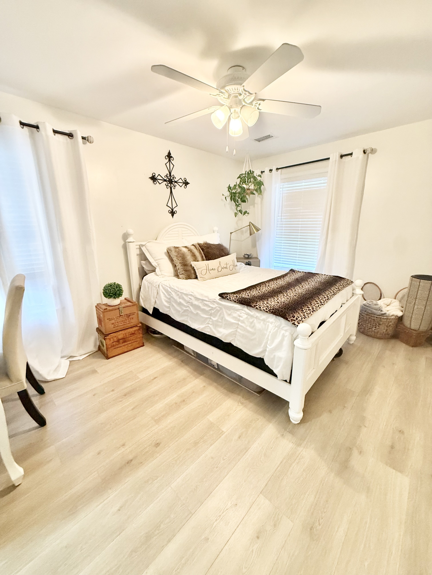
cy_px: 288
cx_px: 216
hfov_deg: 85.7
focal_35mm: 14
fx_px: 233
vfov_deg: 102.1
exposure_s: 1/60
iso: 400
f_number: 2.2
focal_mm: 2.22
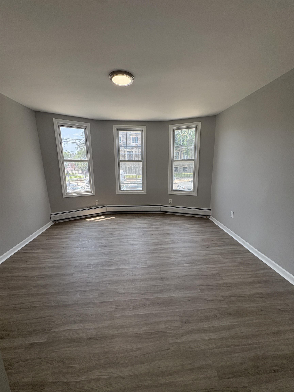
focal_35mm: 14
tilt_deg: -11.2
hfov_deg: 85.7
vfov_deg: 102.1
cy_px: 196
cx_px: 147
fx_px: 159
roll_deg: -0.1
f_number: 2.2
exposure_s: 1/189
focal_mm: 2.22
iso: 64
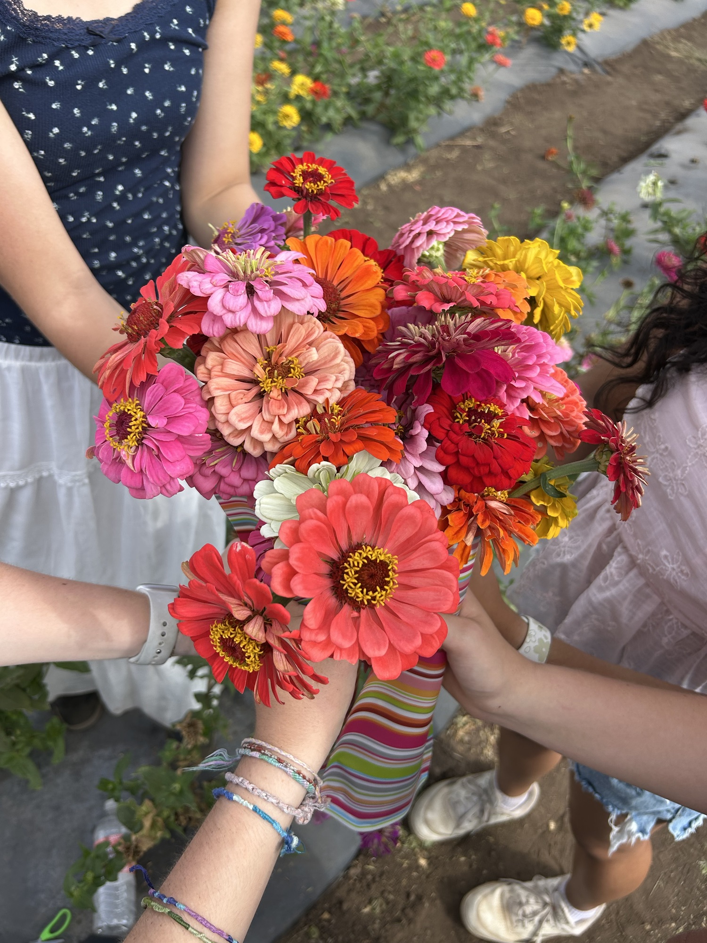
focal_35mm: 26
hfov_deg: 53.1
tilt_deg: -45.5
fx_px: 708
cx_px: 354
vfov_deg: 67.3
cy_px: 472
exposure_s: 1/1068
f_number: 1.5
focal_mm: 5.7
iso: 50
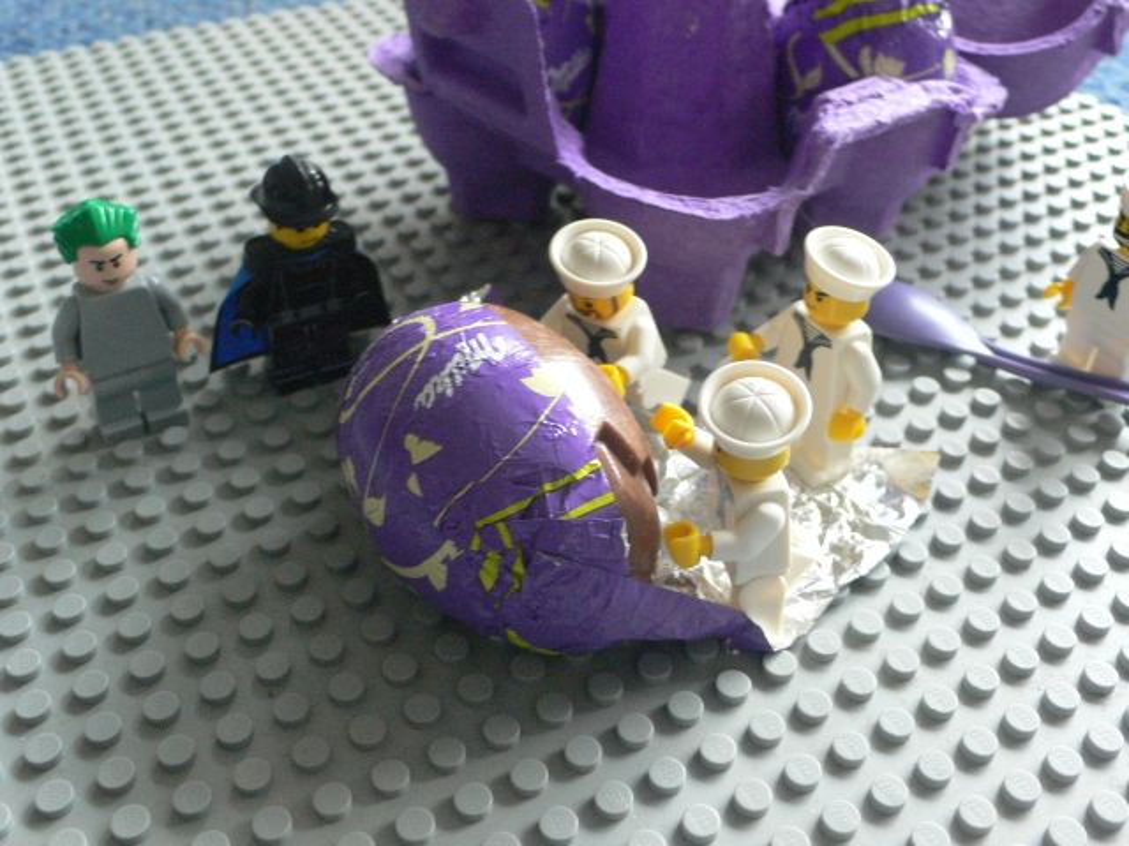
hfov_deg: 54.0
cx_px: 564
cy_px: 423
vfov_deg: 41.8
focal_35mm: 34
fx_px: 1109
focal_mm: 6.3
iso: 200
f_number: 2.8
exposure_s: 1/10
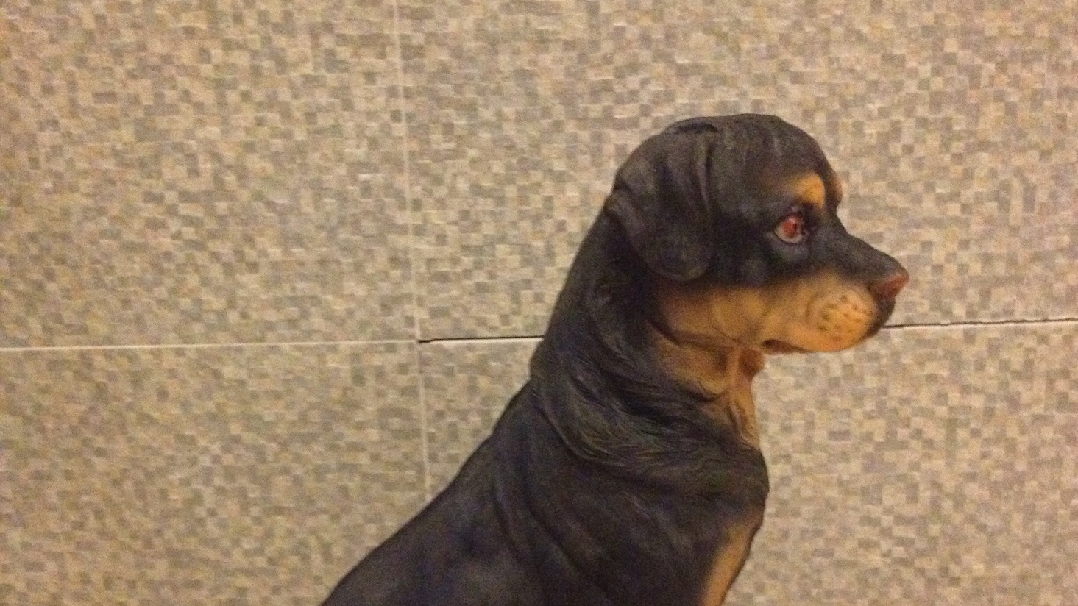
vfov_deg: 23.3
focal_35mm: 51
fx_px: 1458
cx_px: 540
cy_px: 423
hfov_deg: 40.6
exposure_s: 1/17
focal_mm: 4.28
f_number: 2.4
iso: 640
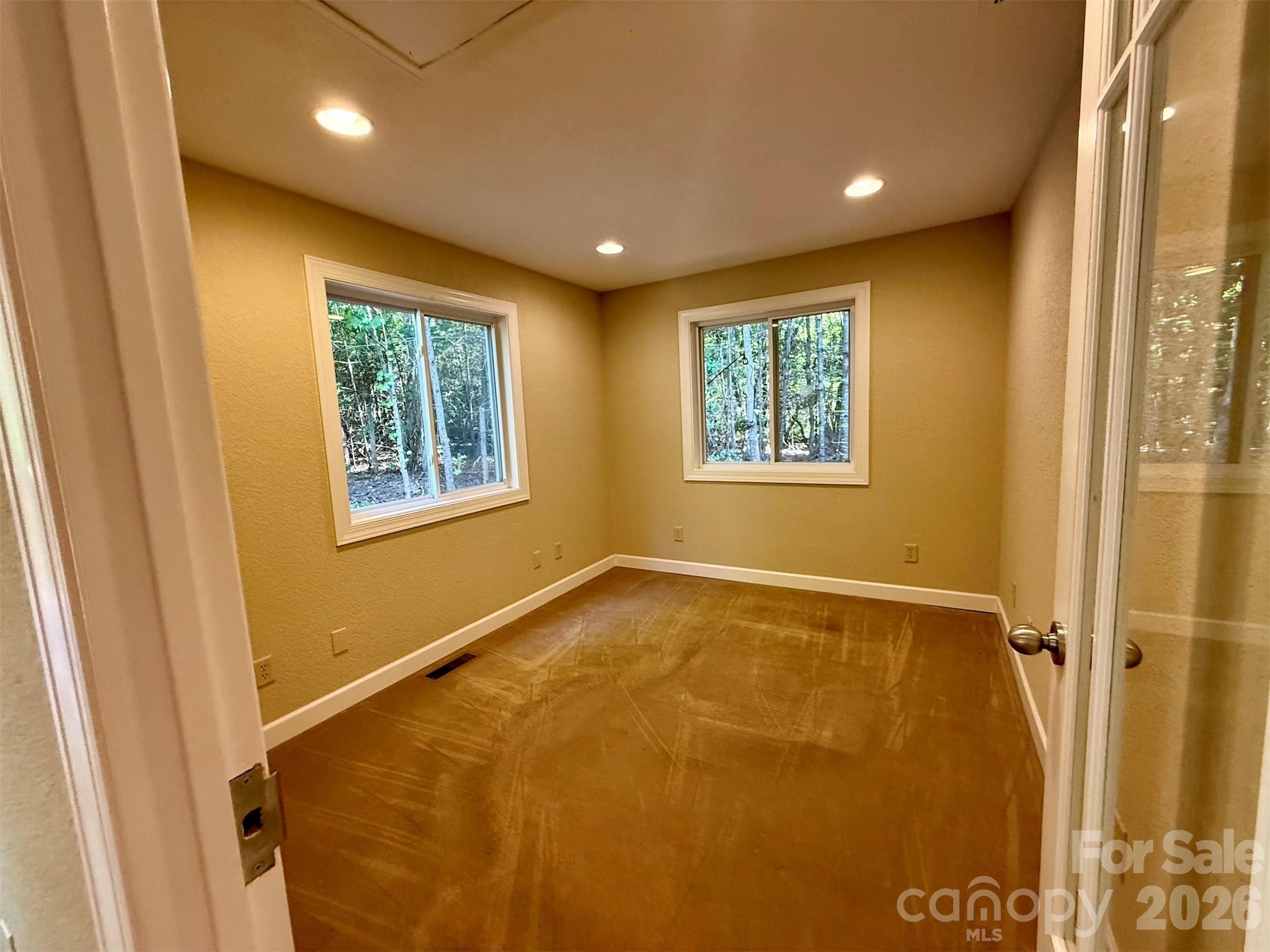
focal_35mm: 14
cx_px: 635
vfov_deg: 85.7
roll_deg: +4.1
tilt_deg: -6.7
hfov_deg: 102.1
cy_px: 476
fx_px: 514
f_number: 2.2
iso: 250
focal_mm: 2.22
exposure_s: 1/60
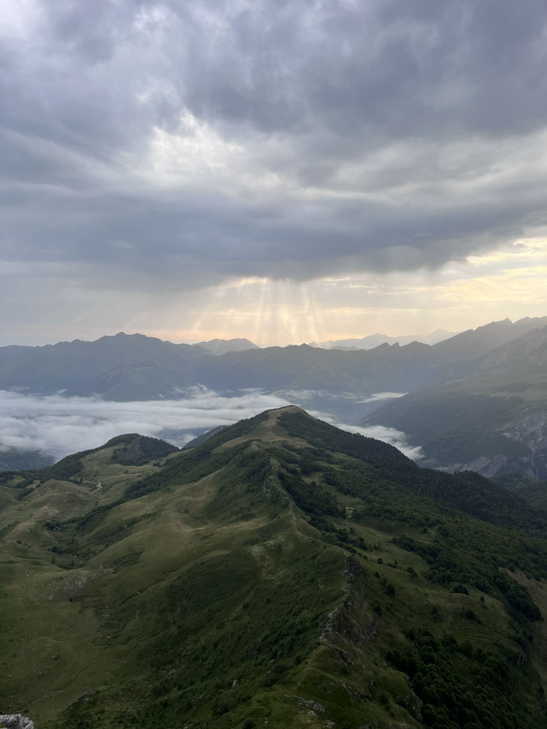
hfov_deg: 53.1
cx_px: 274
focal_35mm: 26
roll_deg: +0.2
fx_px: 548
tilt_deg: -3.3
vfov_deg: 67.3
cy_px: 364
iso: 50
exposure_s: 1/766
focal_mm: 5.1
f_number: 1.6
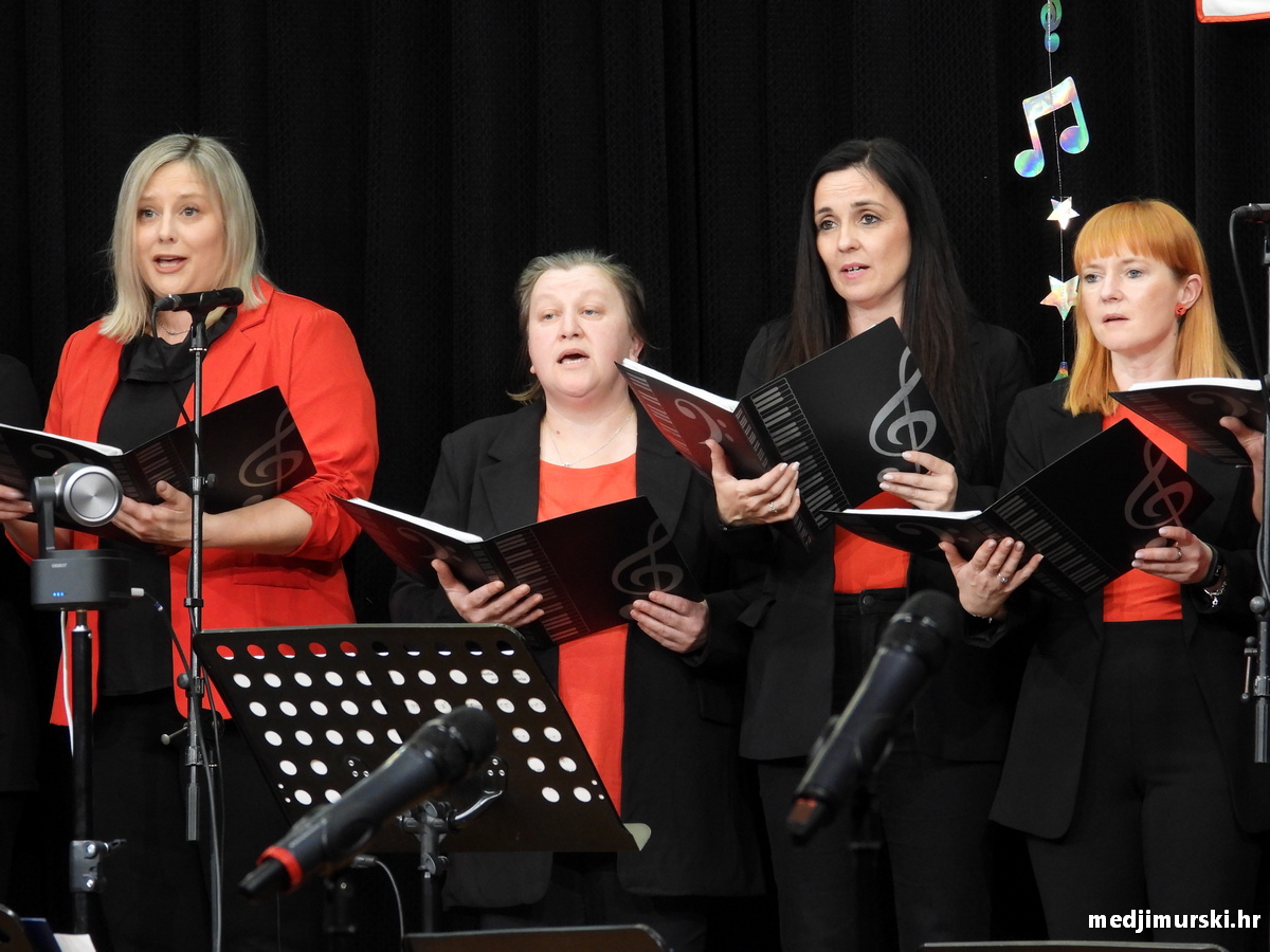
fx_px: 8622
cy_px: 476
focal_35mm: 235
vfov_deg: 6.3
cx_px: 635
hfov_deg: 8.4
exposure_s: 1/30
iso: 560
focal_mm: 42.2
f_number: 4.5
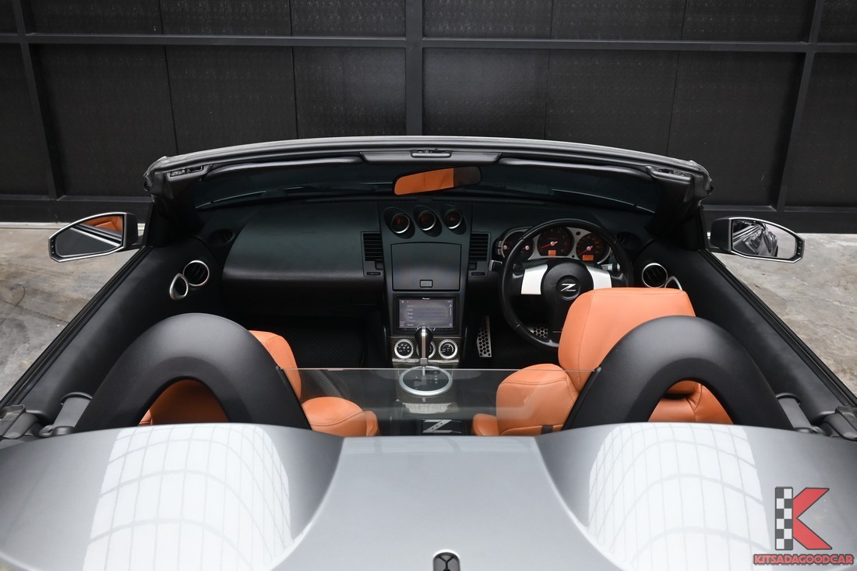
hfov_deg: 58.7
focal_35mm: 32
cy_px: 286
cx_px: 428
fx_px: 762
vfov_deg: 41.1
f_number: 6.7
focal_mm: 21.5
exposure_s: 1/250
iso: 800
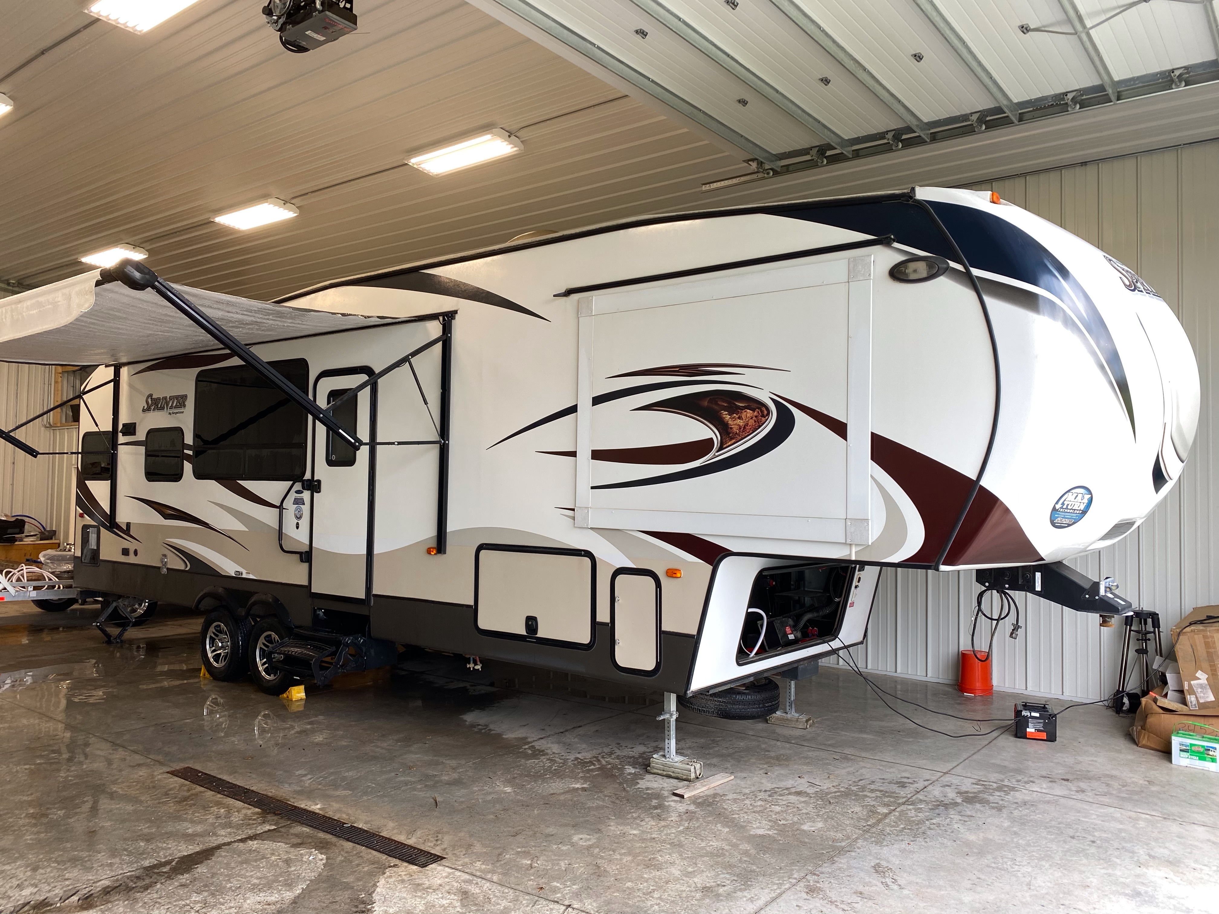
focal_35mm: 26
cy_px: 457
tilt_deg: +2.9
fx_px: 916
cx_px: 610
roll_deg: -1.2
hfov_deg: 67.3
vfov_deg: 53.1
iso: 32
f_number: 1.8
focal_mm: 4.25
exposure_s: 1/120
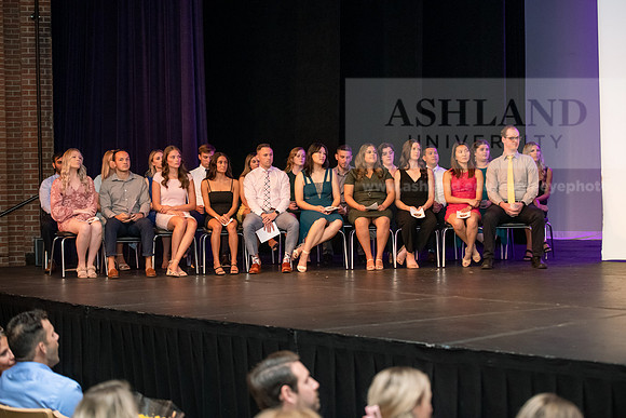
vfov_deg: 18.2
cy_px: 209
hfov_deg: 27.0
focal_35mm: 75
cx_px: 313
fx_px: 1304
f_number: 3.2
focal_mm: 75
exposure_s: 1/200
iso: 4000
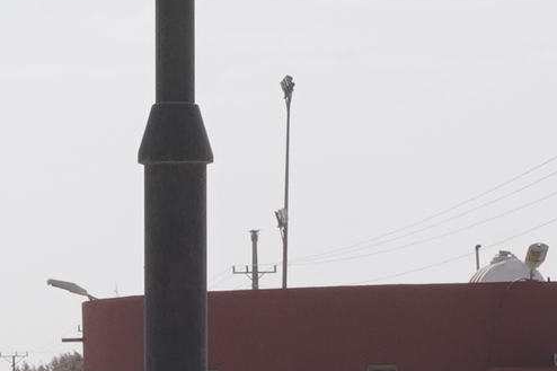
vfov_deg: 5.0
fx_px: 4222
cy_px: 344
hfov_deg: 7.0
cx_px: -885
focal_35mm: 273
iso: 500
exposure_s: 1/320
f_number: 20
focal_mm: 35
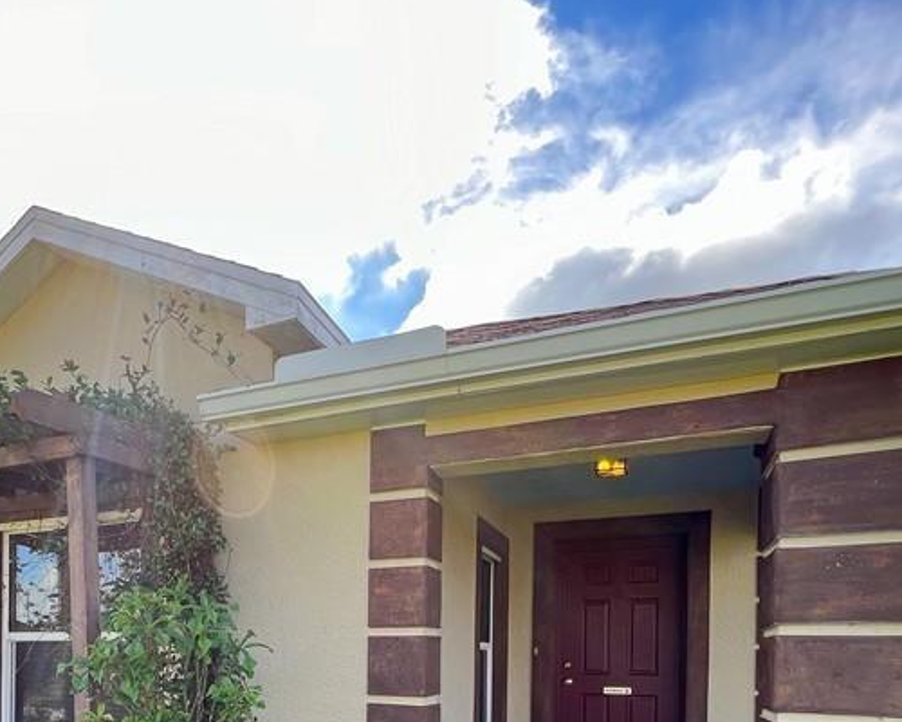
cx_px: 269
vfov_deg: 48.9
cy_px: 653
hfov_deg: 63.5
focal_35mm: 26
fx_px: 694
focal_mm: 1.57
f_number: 1.8
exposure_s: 1/530
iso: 32
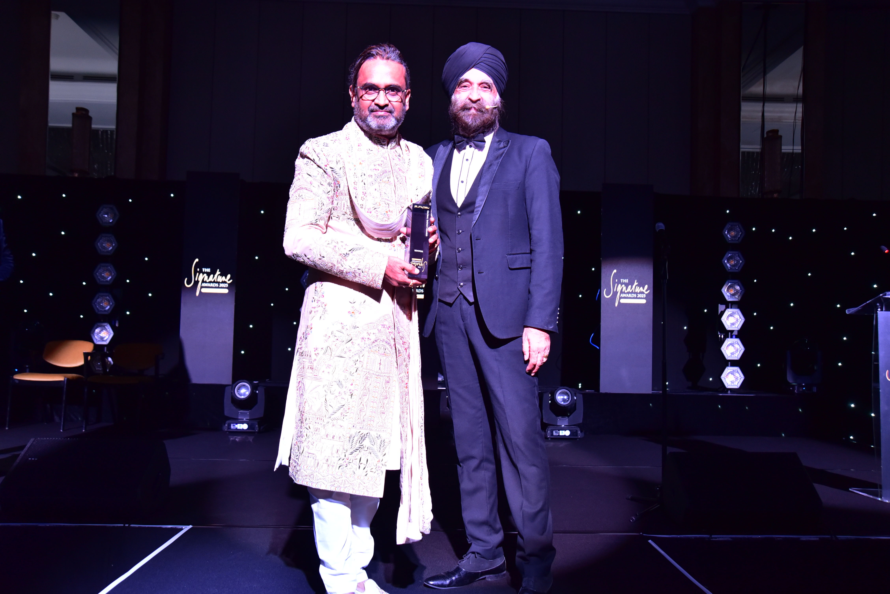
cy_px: 297
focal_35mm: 34
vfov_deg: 38.9
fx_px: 840
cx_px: 445
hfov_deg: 55.8
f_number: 5.6
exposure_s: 1/50
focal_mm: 34
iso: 1600
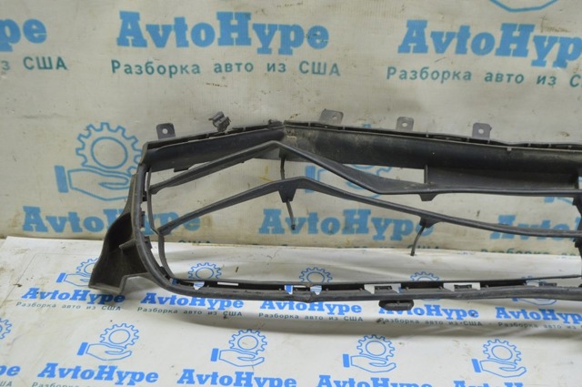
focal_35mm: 36
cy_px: 194
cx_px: 291
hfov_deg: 53.2
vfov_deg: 36.8
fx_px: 581
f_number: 5.6
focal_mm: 24
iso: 400
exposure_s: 1/20
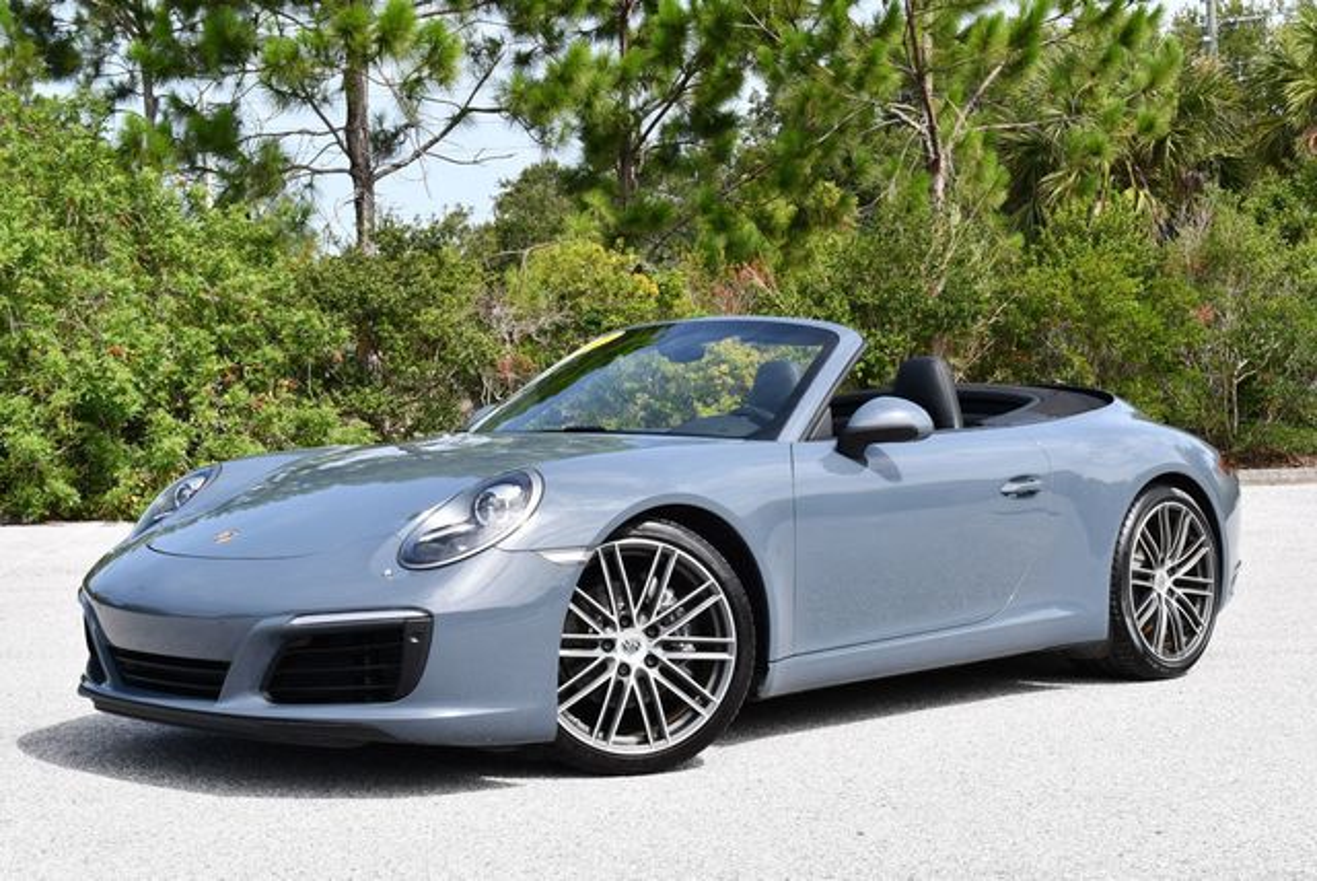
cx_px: 658
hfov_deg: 35.6
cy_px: 440
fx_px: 2050
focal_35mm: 56
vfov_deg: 24.2
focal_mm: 28
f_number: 8
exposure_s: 1/250
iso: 160
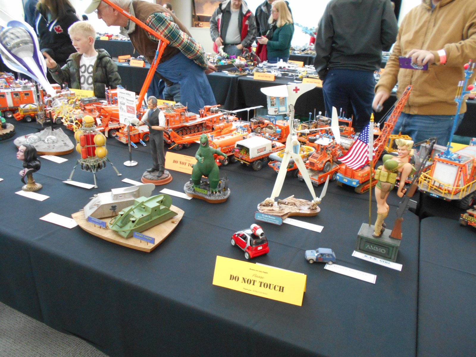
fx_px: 358
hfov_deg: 67.3
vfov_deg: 53.1
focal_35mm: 26
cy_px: 178
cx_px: 238
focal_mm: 4.6
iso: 400
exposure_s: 1/30
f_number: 3.2
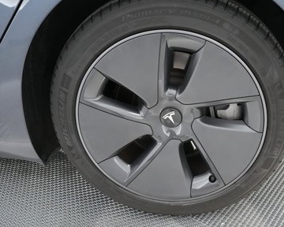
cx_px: 178
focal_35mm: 40
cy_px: 94
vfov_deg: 37.2
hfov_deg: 45.4
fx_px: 336
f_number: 2.8
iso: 6400
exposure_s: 1/250
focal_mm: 24
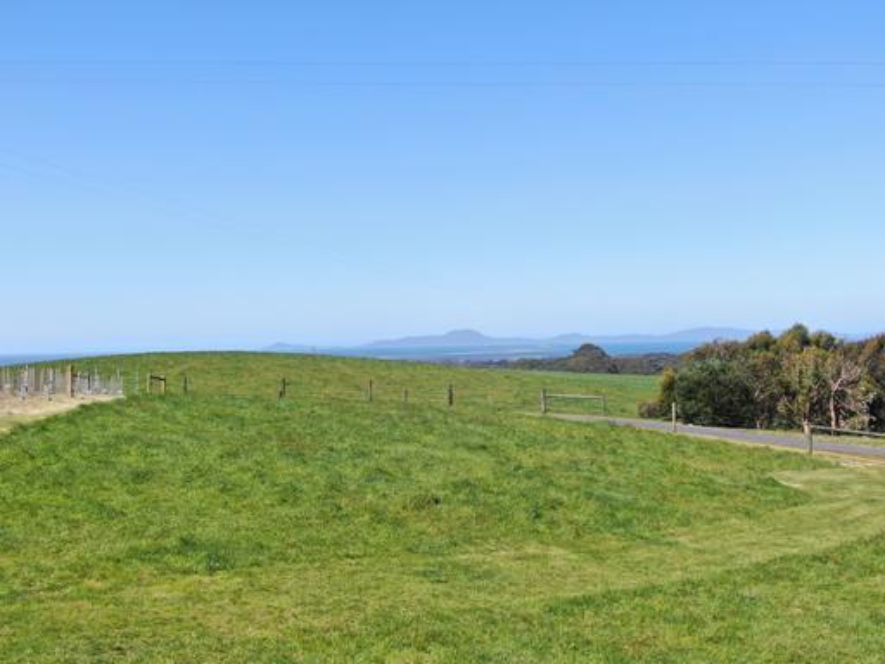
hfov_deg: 39.7
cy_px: 332
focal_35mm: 48
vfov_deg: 30.3
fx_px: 1227
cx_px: 442
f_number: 3.8
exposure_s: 1/500
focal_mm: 8.6
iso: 100
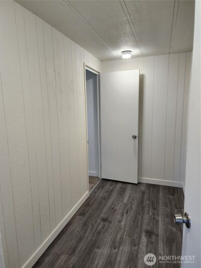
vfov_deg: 73.9
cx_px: 100
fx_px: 178
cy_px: 134
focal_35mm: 23
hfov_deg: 58.9
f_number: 1.8
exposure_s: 1/120
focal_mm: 6.4
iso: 160
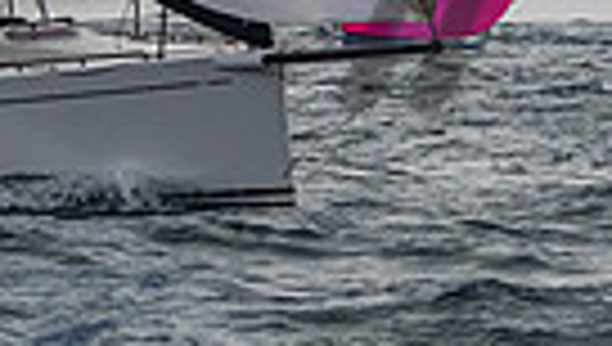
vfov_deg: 1.8
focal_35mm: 678
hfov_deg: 3.2
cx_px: 99
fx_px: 11020
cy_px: -350
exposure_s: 1/4000
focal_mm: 125
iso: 1250
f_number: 10
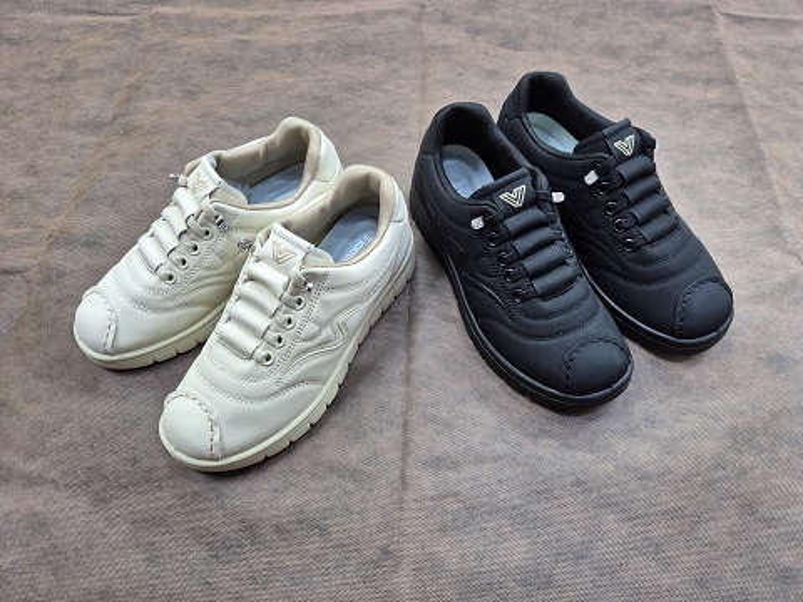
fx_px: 534
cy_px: 301
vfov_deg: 58.9
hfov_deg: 73.9
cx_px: 402
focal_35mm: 23
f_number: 1.8
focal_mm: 5.4
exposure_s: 1/120
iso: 250
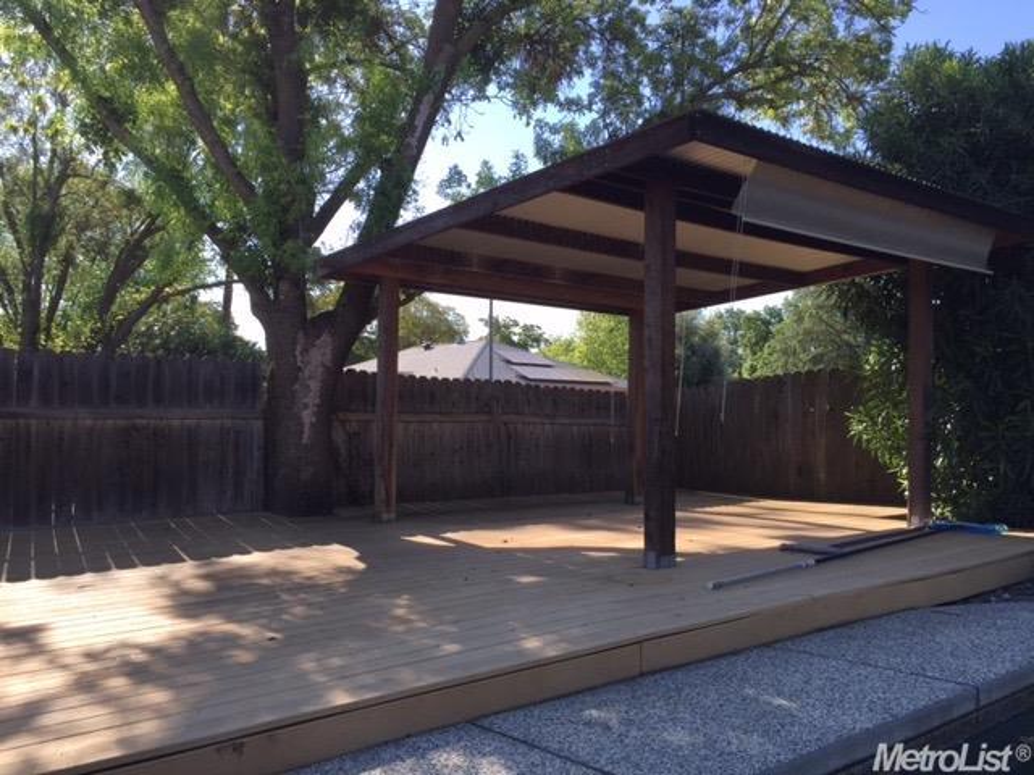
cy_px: 388
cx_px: 517
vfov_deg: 48.2
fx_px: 866
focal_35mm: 29
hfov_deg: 61.7
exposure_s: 1/659
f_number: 2.2
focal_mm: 4.15
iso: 32
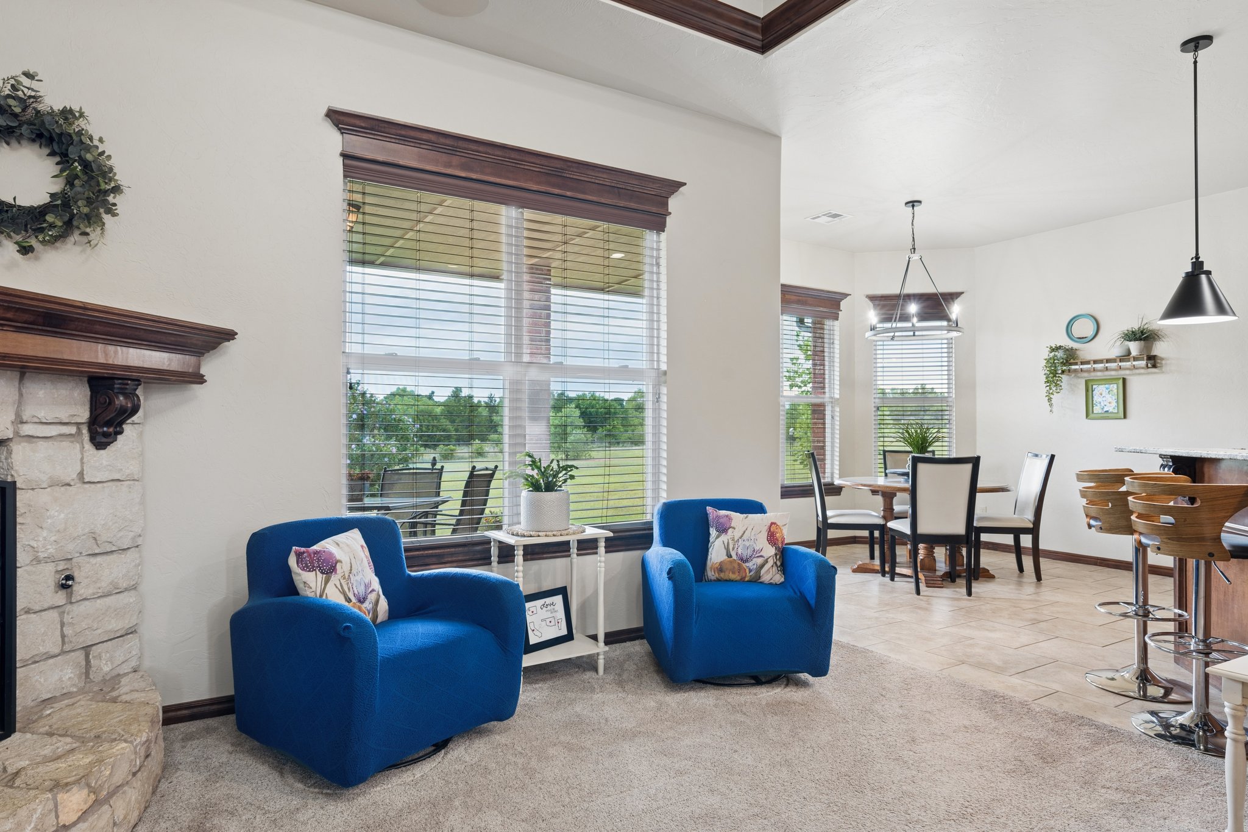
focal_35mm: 20
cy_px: 416
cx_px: 624
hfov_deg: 84.0
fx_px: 693
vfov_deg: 61.9
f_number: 8
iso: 200
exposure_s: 1/5
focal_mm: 20
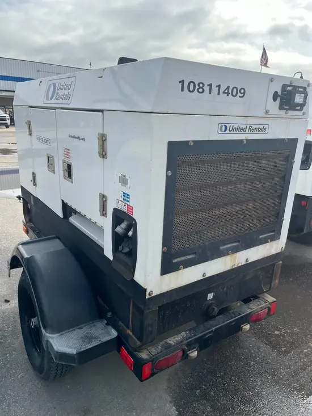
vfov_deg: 67.3
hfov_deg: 53.1
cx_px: 156
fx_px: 312
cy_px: 208
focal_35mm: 26
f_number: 1.6
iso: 50
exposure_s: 1/2513
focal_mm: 5.1
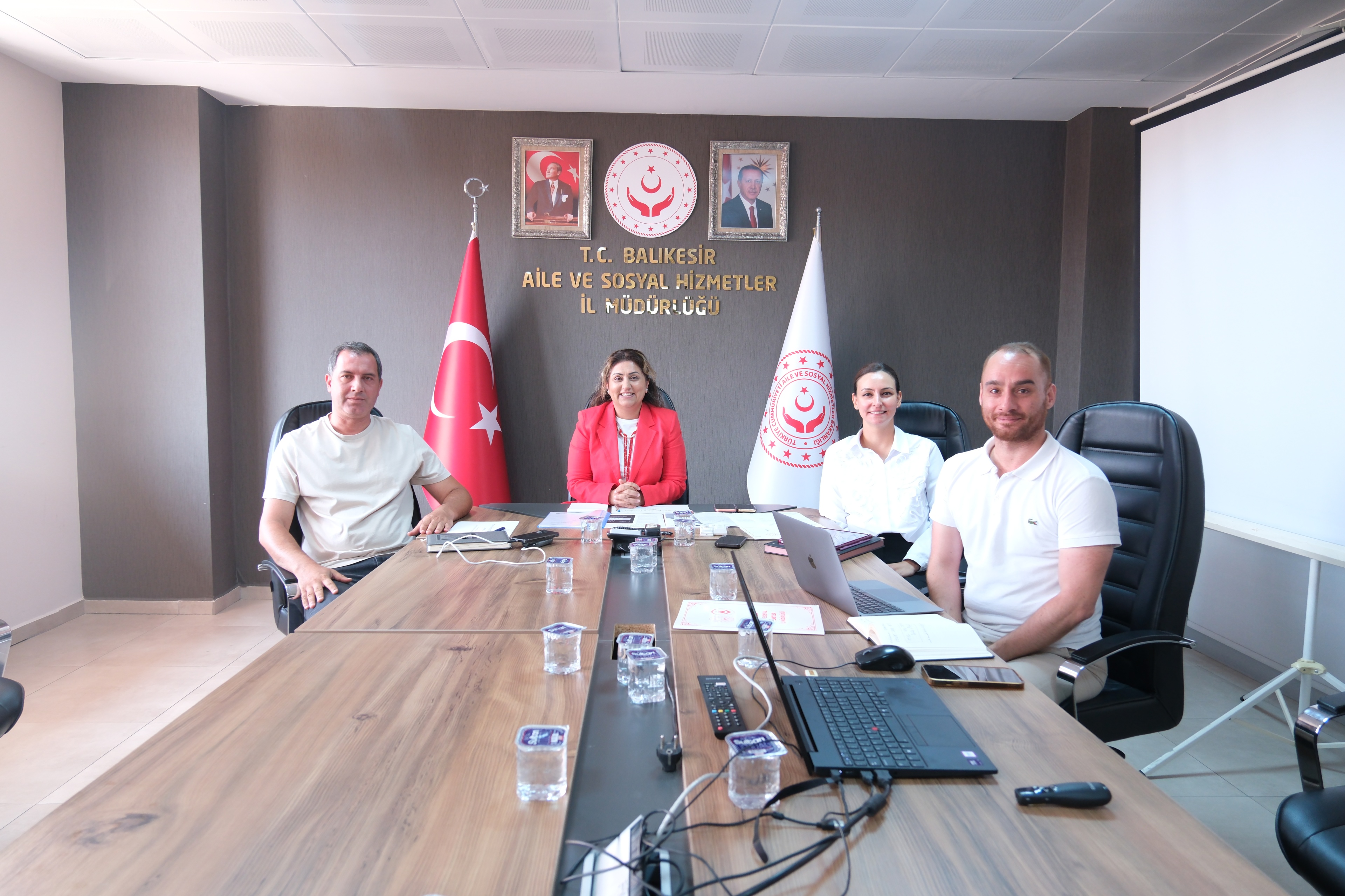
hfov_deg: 73.7
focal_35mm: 24
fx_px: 897
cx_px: 672
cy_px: 448
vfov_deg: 53.1
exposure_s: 1/20
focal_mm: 16
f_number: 4
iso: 800
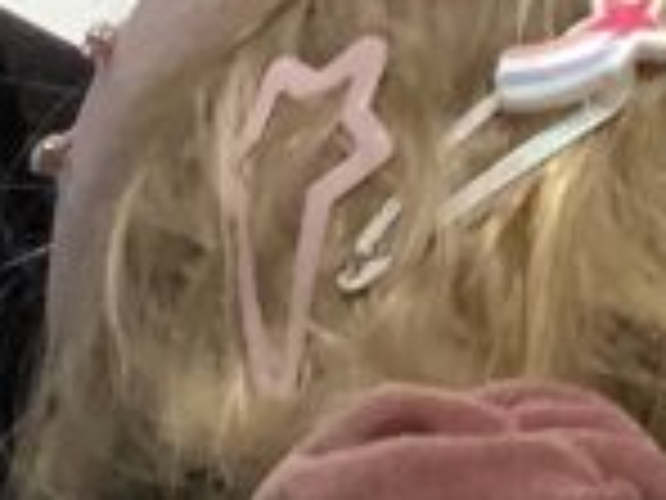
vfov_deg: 6.2
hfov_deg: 8.7
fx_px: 4117
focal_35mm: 214
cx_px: 1408
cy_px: -1140
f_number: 2.4
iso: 160
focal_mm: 3.3
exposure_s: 1/60
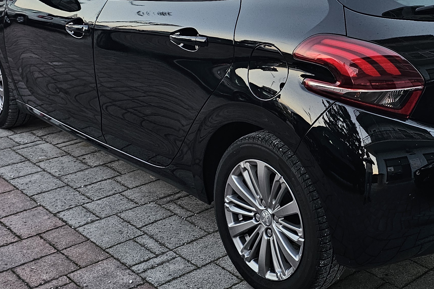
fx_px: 675
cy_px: 91
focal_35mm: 56
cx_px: 327
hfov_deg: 34.9
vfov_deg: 24.0
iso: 200
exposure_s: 1/100
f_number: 1.7
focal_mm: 6.3
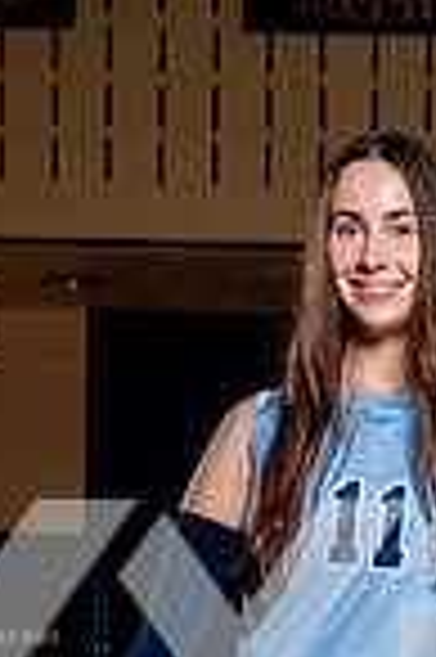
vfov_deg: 12.5
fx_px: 2859
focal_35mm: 157
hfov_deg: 8.7
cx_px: 355
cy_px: 958
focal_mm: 51
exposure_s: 1/250
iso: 200
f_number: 5.6
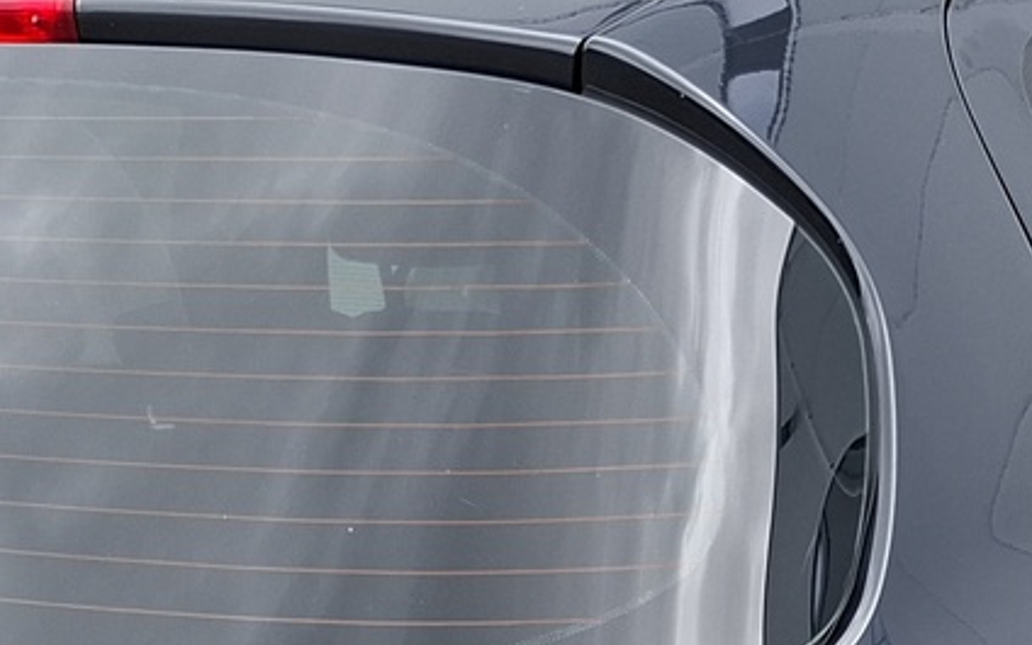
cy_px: 1100
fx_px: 2588
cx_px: 409
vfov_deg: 13.1
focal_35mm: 92
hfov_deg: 22.5
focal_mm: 5.54
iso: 50
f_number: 1.8
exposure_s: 1/300
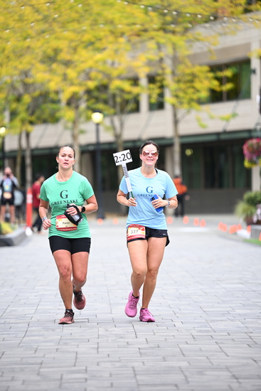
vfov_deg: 12.1
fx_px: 1847
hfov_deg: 8.1
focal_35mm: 170
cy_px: 196
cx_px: 130
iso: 640
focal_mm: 170
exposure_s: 1/1600
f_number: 2.8
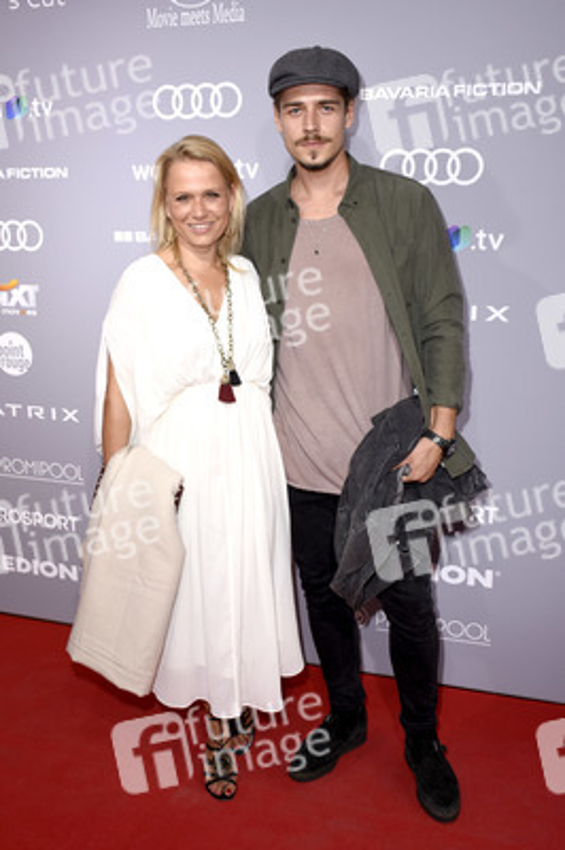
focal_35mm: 33
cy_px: 425
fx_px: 778
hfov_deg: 39.9
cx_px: 282
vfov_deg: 57.3
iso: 250
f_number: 6.3
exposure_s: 1/160
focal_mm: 22
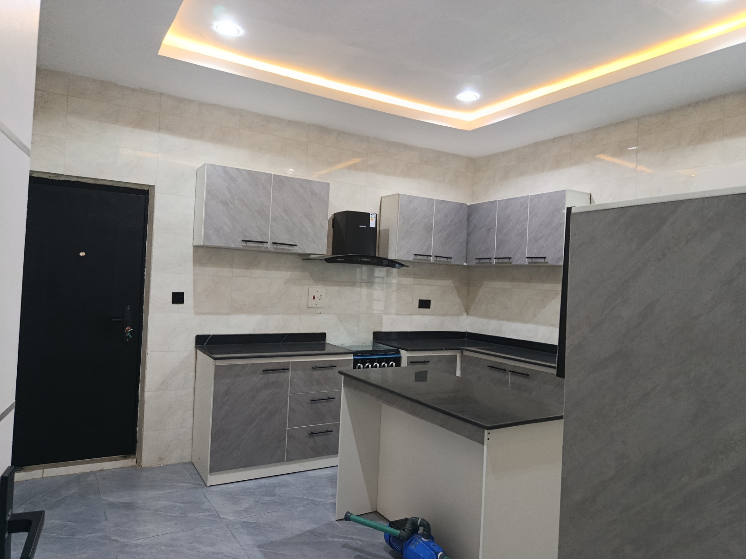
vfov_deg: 56.8
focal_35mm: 24
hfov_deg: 71.6
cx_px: 373
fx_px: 517
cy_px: 280
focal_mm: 5.24
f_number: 1.7
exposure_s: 1/50
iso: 1132
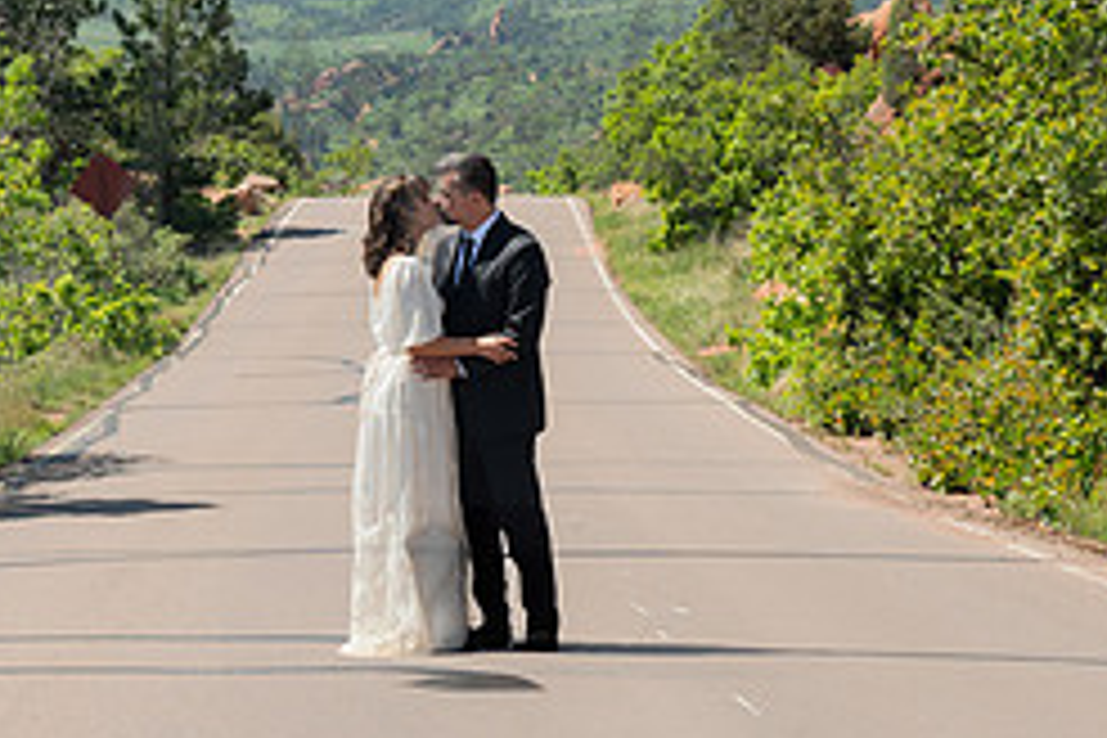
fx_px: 3813
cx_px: 531
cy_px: 72
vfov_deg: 11.0
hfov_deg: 16.5
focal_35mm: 124
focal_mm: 52
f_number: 6.3
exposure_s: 1/320
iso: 80
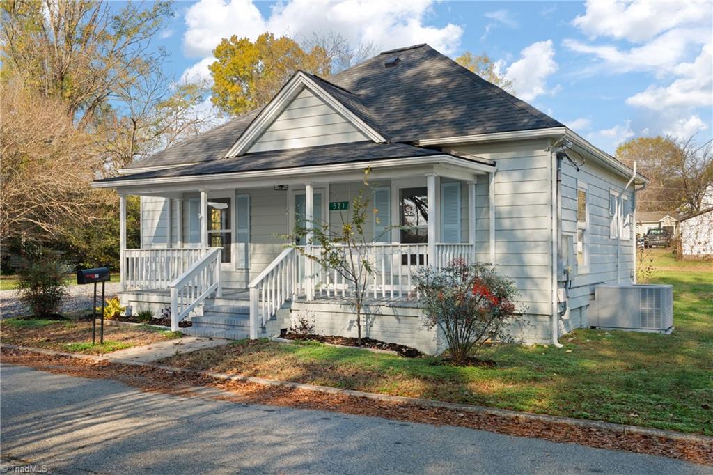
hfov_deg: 56.5
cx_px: 356
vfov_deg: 39.4
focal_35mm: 34
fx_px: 663
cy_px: 238
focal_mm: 33.5
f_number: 13
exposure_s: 1/50
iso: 400
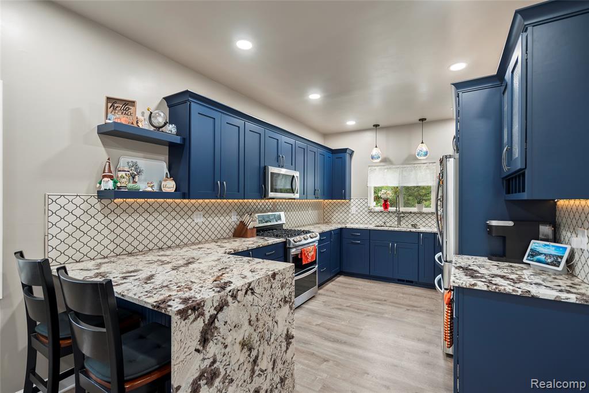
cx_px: 294
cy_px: 196
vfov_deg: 73.8
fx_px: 262
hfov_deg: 96.7
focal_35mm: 16
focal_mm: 16
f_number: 4
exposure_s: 1/2
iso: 100
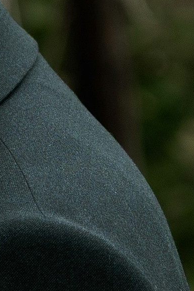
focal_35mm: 650
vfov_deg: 3.2
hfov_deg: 2.1
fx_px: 5254
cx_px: -396
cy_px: 362
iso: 100
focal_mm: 66
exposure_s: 1/200
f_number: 3.2
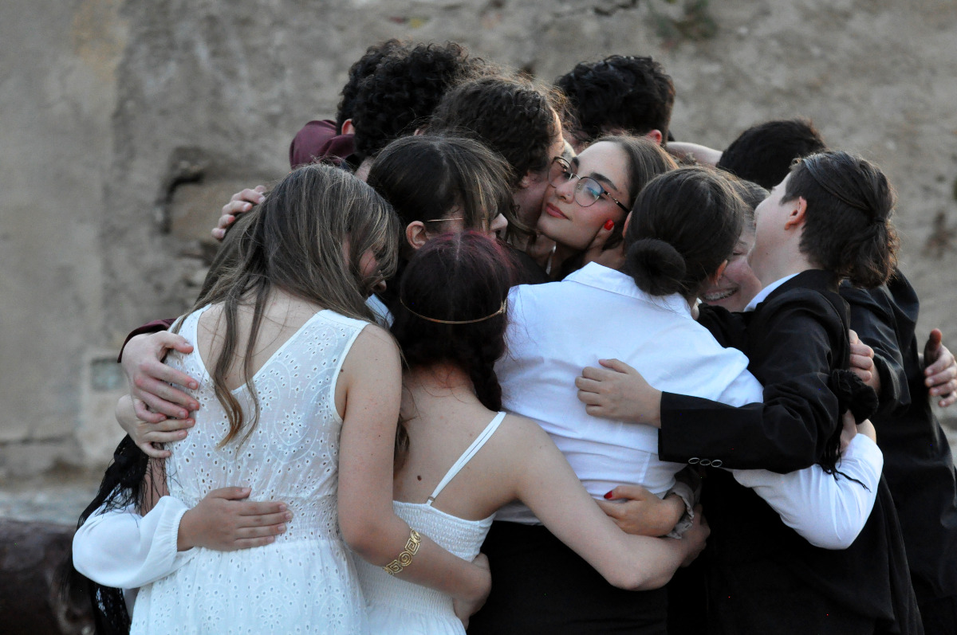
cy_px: 318
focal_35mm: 183
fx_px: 4859
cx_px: 478
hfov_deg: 11.2
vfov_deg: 7.5
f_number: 4.5
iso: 3200
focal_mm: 122
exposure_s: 1/320
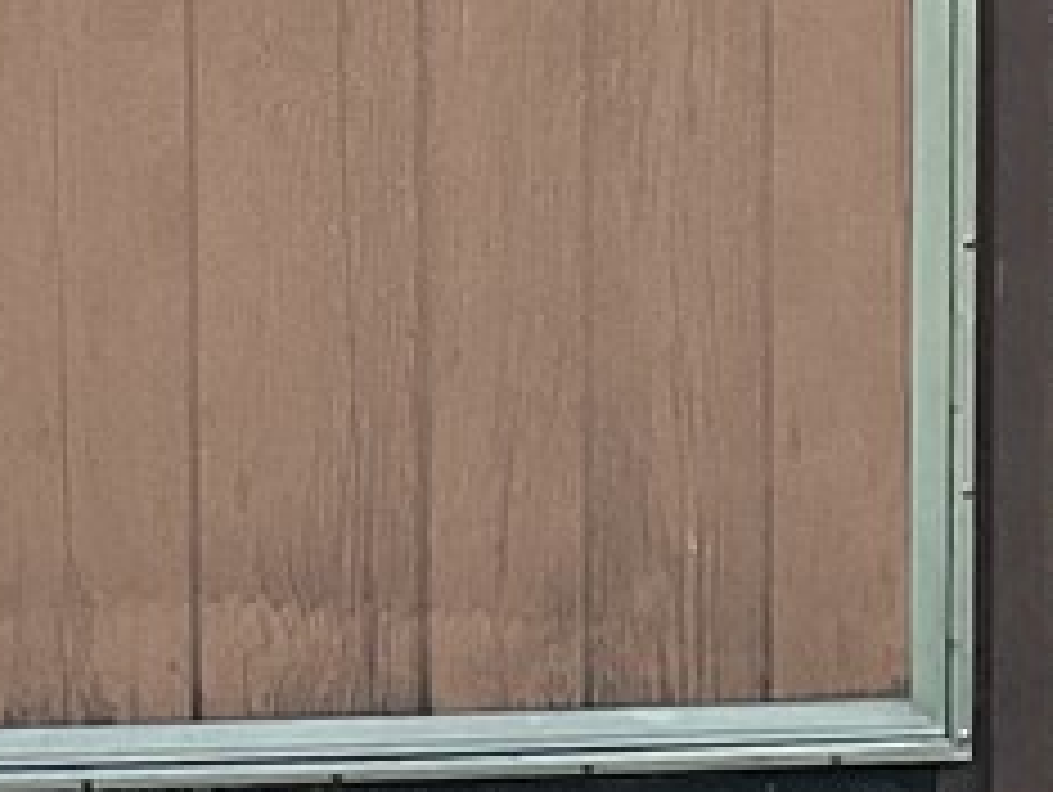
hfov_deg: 9.9
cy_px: -400
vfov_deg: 7.4
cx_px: -140
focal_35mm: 198
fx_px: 6029
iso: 16
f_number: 1.8
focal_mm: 3
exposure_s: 1/255
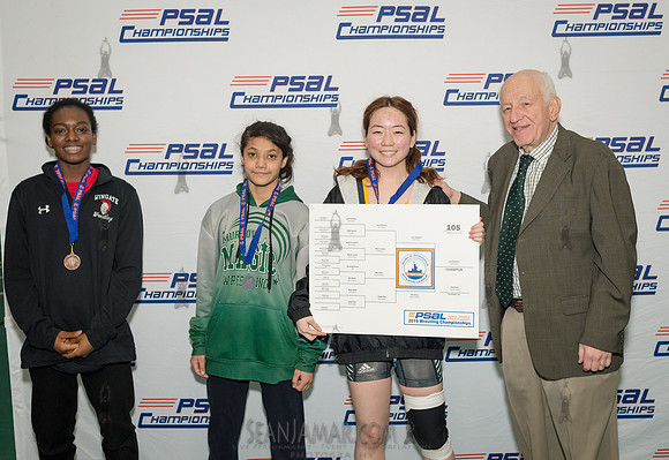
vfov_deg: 30.1
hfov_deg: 42.6
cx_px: 362
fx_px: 857
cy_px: 213
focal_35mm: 46
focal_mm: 35
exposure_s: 1/250
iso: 1600
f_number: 5
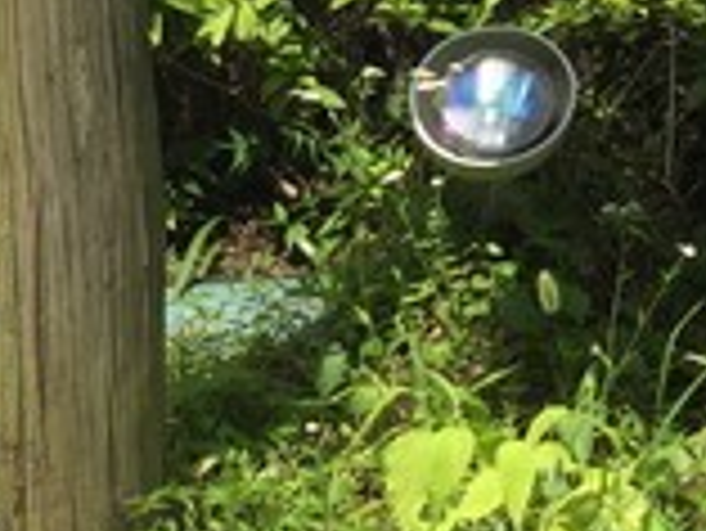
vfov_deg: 12.4
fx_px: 2266
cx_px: 967
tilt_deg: -7.4
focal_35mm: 111
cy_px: -378
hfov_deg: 16.5
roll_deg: -3.7
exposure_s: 1/3300
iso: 32
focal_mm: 4.15
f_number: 2.2
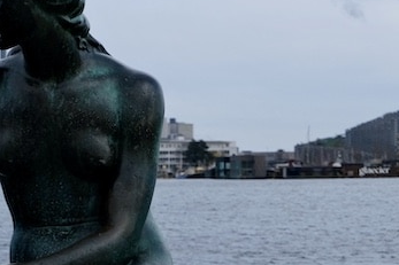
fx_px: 1684
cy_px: 192
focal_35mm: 152
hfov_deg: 13.5
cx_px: 170
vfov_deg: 9.0
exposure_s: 1/600
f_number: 5.6
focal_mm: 32.3
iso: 160
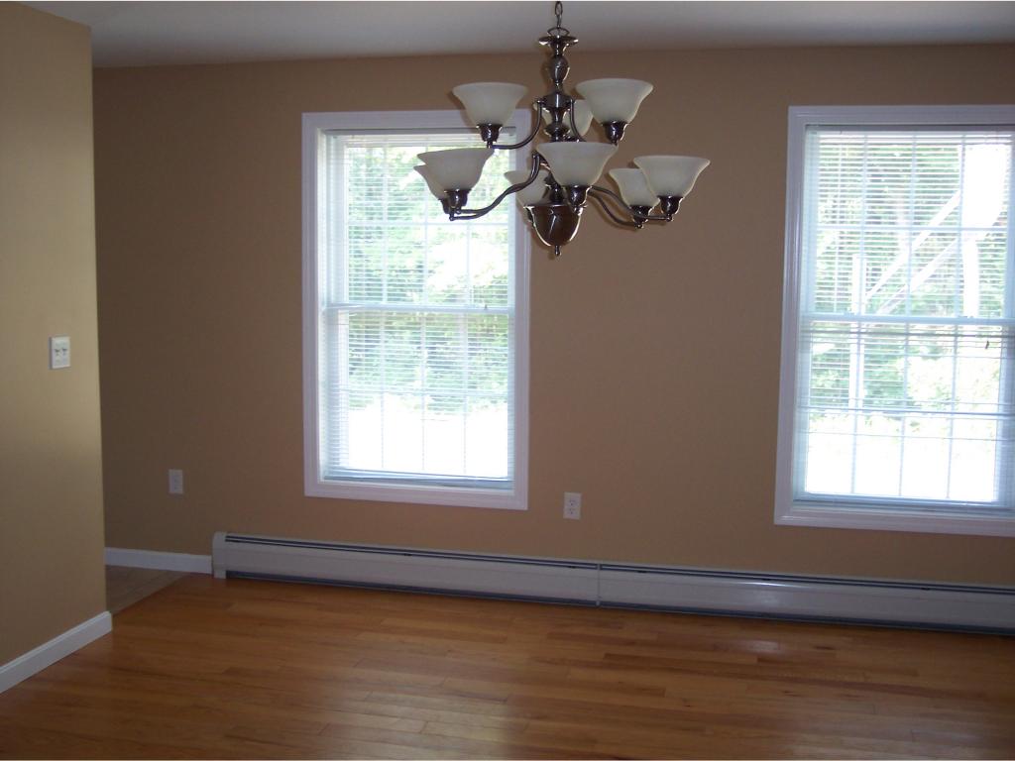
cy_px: 380
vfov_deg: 37.7
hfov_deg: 49.0
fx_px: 1114
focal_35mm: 38
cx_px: 508
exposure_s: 1/45
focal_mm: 8
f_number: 2.8
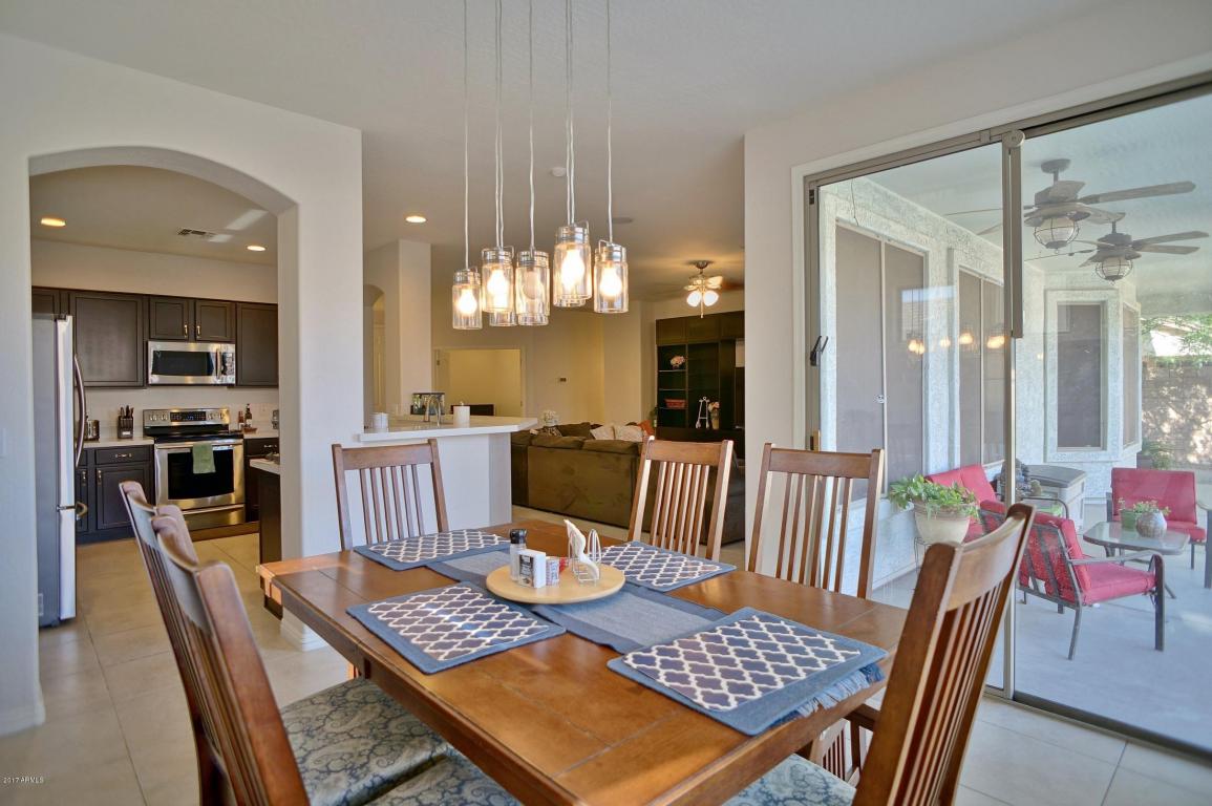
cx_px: 606
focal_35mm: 24
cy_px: 403
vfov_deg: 53.1
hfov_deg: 73.8
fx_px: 807
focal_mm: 16
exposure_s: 1/80
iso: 100
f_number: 2.8
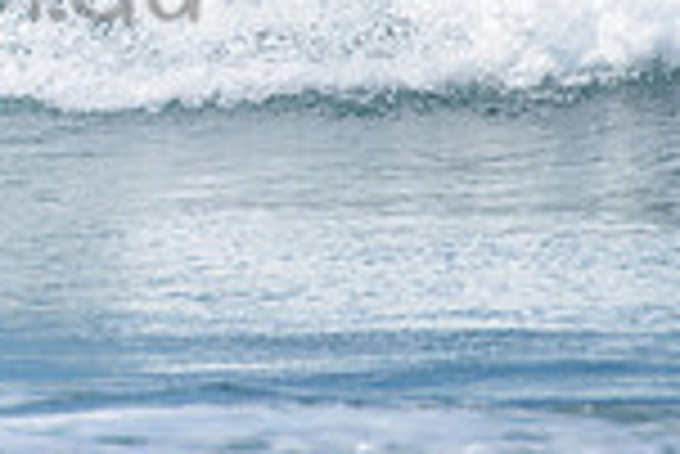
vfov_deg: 0.7
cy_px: -83
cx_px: -275
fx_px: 36358
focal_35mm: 1923
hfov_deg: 1.1
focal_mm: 500
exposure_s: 1/2000
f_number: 5.6
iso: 160
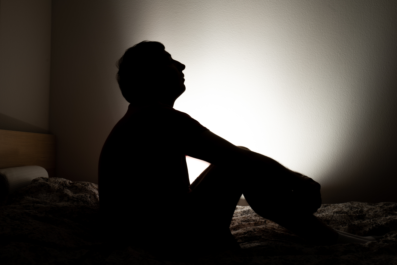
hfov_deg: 47.4
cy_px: 132
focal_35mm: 41
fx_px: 452
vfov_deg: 32.6
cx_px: 198
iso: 100
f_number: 18
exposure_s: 1/160
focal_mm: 41
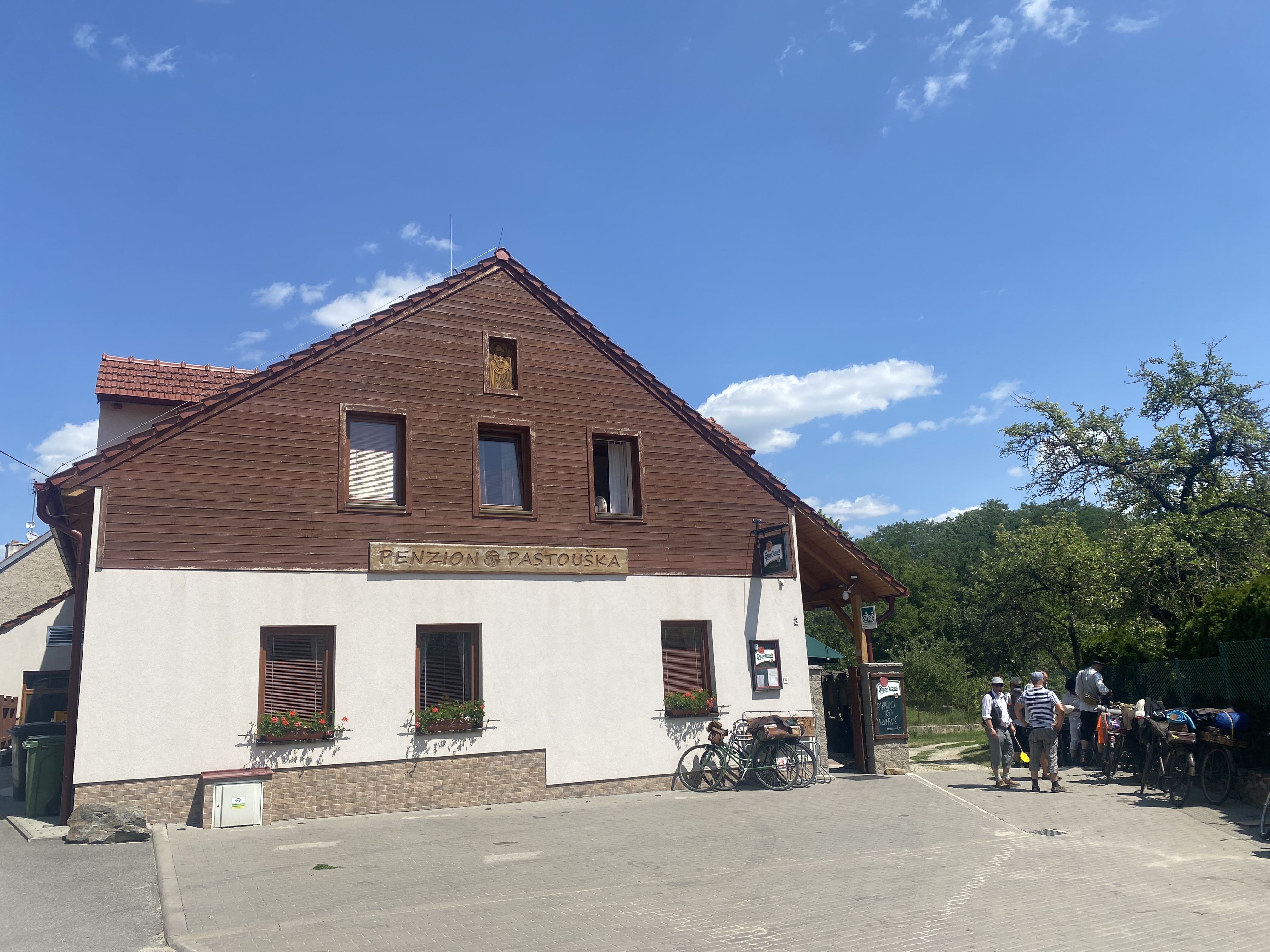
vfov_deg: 53.1
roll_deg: +2.9
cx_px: 635
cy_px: 476
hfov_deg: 67.3
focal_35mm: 26
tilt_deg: +12.6
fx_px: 954
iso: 32
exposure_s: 1/3846
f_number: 1.8
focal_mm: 4.25
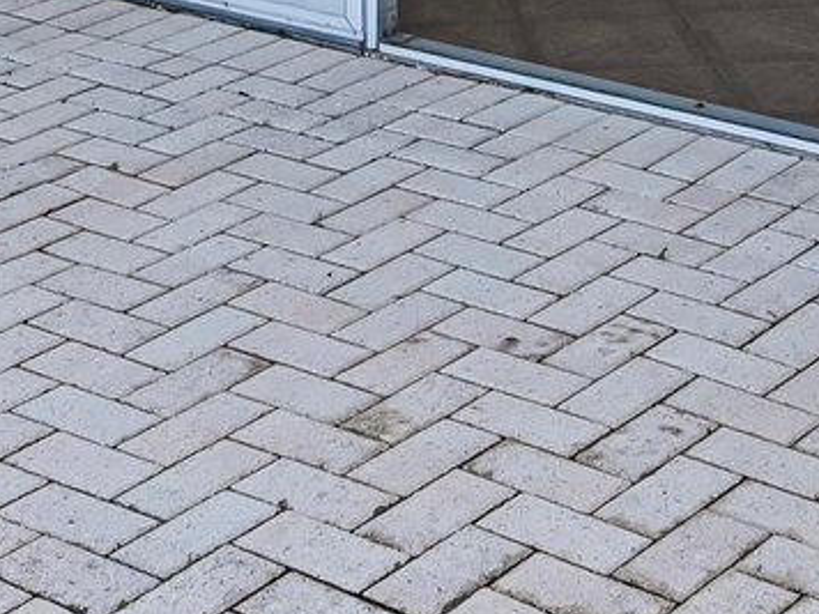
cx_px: 642
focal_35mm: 97
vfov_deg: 12.6
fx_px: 2289
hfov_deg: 20.1
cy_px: -772
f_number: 8
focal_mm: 17.5
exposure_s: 1/800
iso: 640
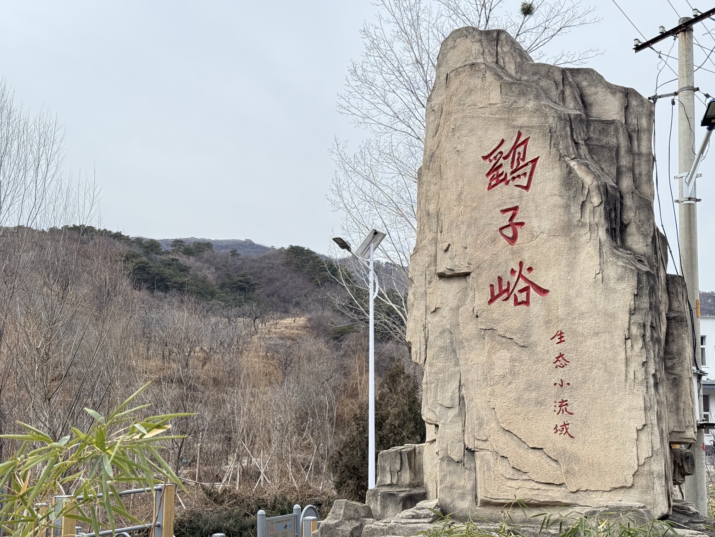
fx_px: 991
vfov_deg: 30.3
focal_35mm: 48
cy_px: 268
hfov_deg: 39.7
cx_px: 358
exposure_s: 1/1167
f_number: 1.78
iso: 80
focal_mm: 6.76
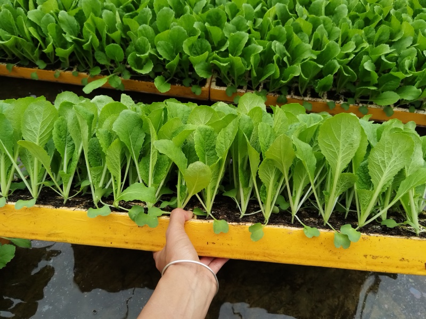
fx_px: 320
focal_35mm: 26
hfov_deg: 67.3
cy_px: 160
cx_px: 213
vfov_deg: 53.1
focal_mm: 4.95
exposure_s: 1/100
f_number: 1.9
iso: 130
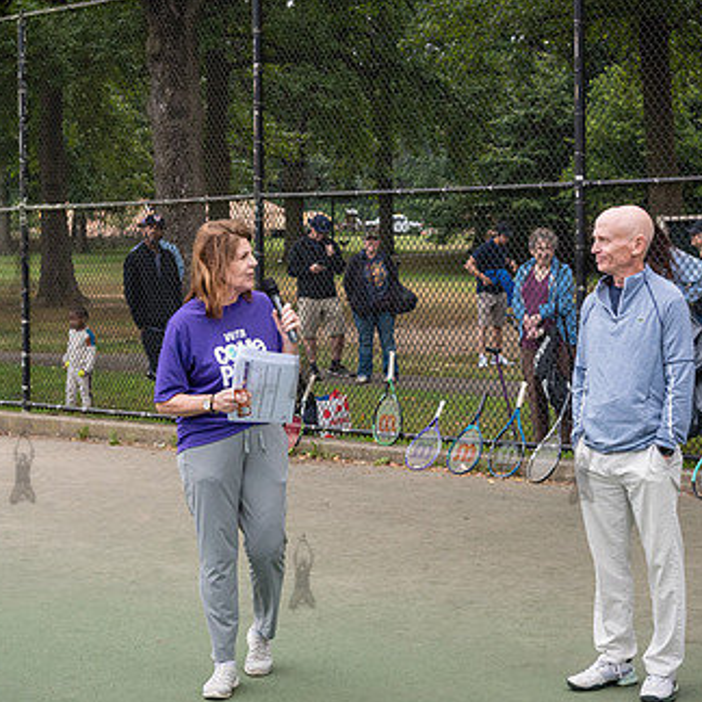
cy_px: 361
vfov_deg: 23.7
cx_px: 301
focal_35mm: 73
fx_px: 1675
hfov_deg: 23.7
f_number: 4.5
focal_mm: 48
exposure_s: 1/1000
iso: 1600
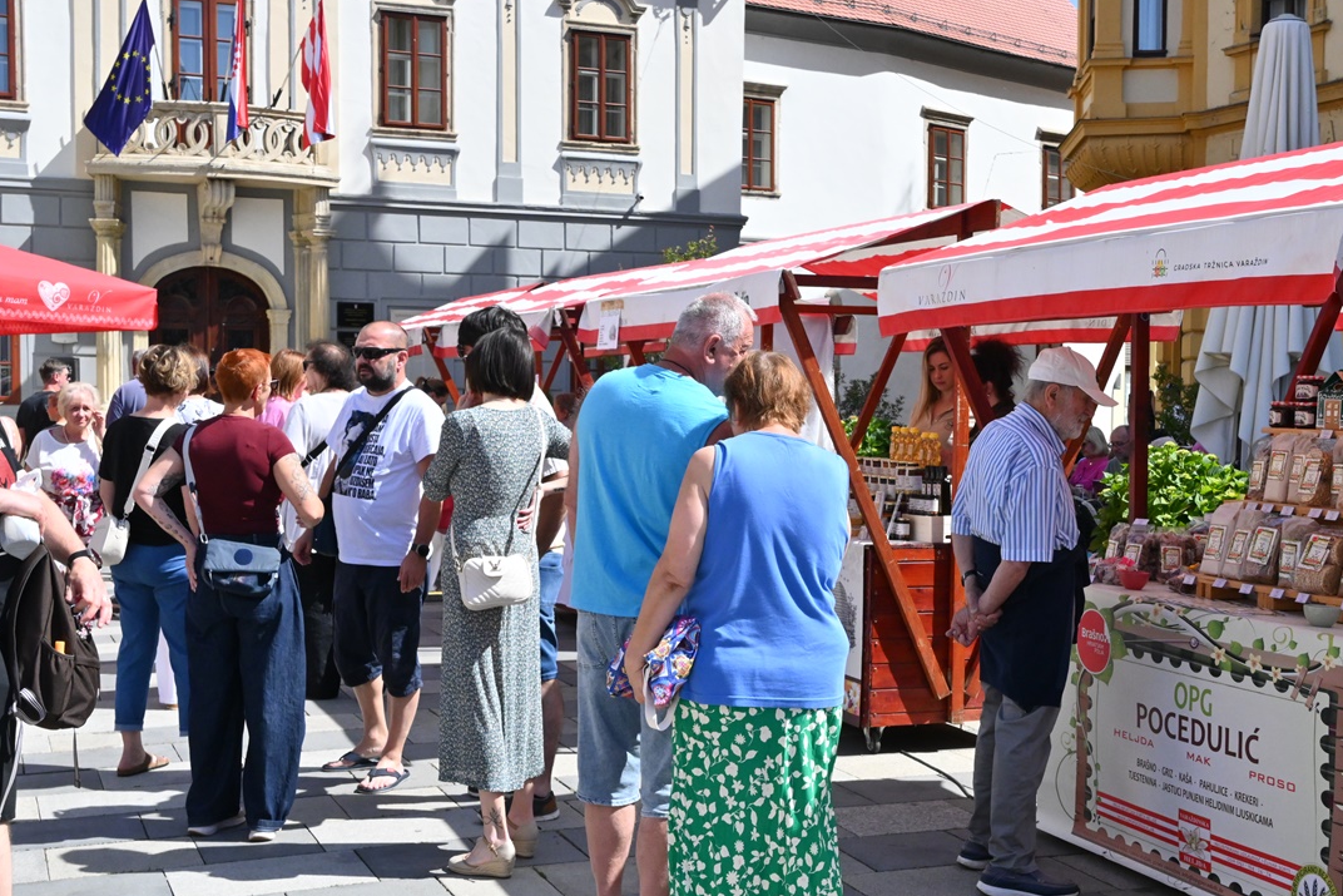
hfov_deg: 41.9
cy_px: 484
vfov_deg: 28.6
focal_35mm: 47
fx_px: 1753
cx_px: 654
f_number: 8
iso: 1800
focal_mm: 28
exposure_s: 1/4000
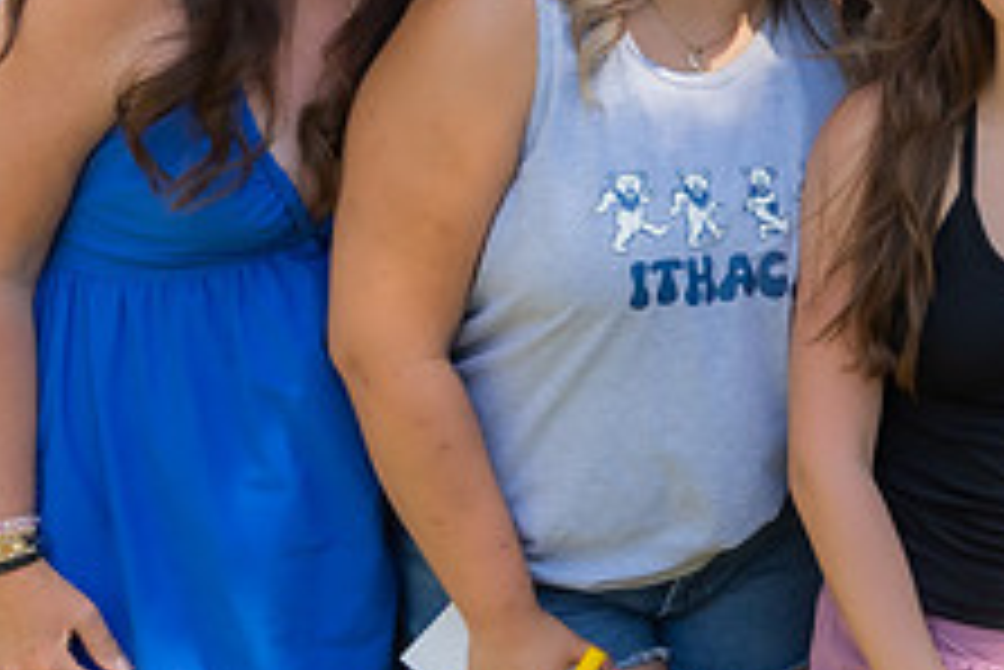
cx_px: 1081
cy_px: 277
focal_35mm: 82
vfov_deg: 16.7
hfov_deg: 23.4
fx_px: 2288
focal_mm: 21
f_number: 6.3
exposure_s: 1/400
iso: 640
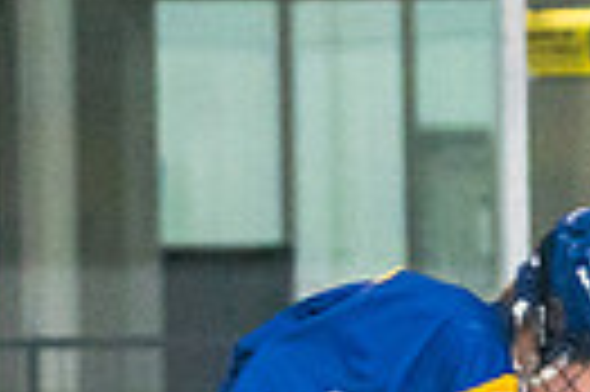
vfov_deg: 1.9
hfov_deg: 2.9
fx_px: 11703
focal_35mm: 715
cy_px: 917
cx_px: 688
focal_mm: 84
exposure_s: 1/1250
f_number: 2.8
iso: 3200
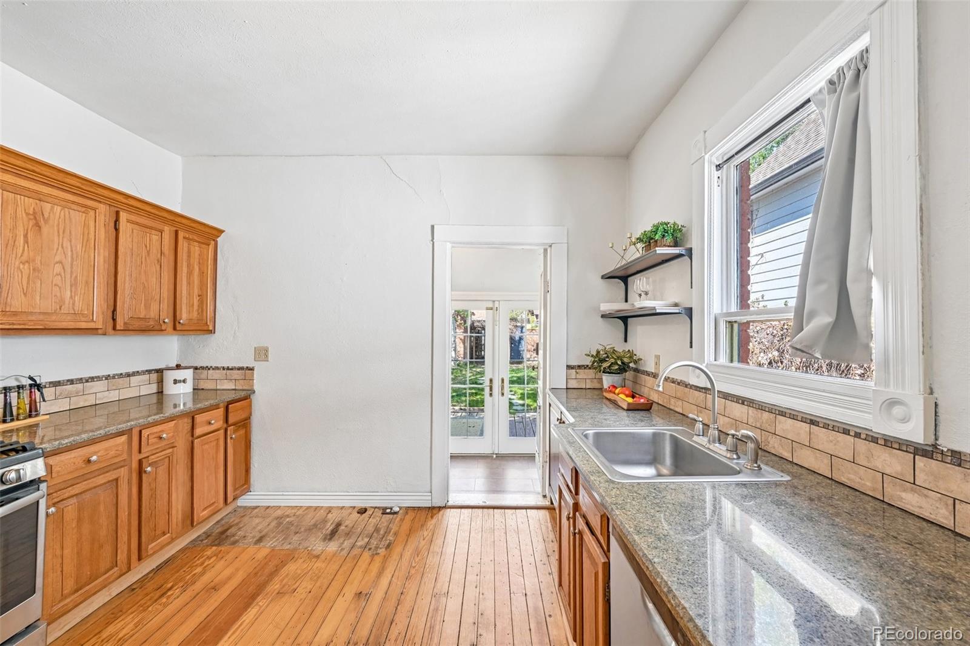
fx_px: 377
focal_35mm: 14
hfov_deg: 104.3
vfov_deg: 81.2
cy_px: 323
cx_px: 485
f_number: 11
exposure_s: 1/15
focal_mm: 14
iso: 320
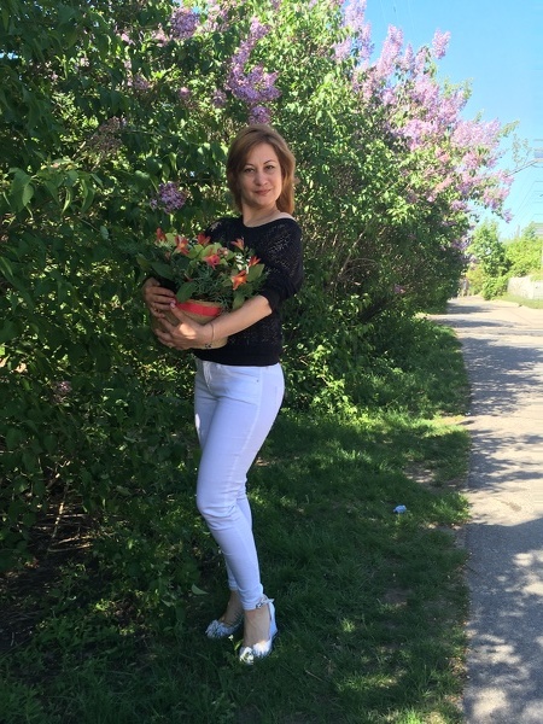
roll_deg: -4.3
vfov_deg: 61.7
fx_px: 607
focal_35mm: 29
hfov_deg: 48.2
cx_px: 272
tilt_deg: -8.2
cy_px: 362
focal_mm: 4.15
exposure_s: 1/278
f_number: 2.2
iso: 25
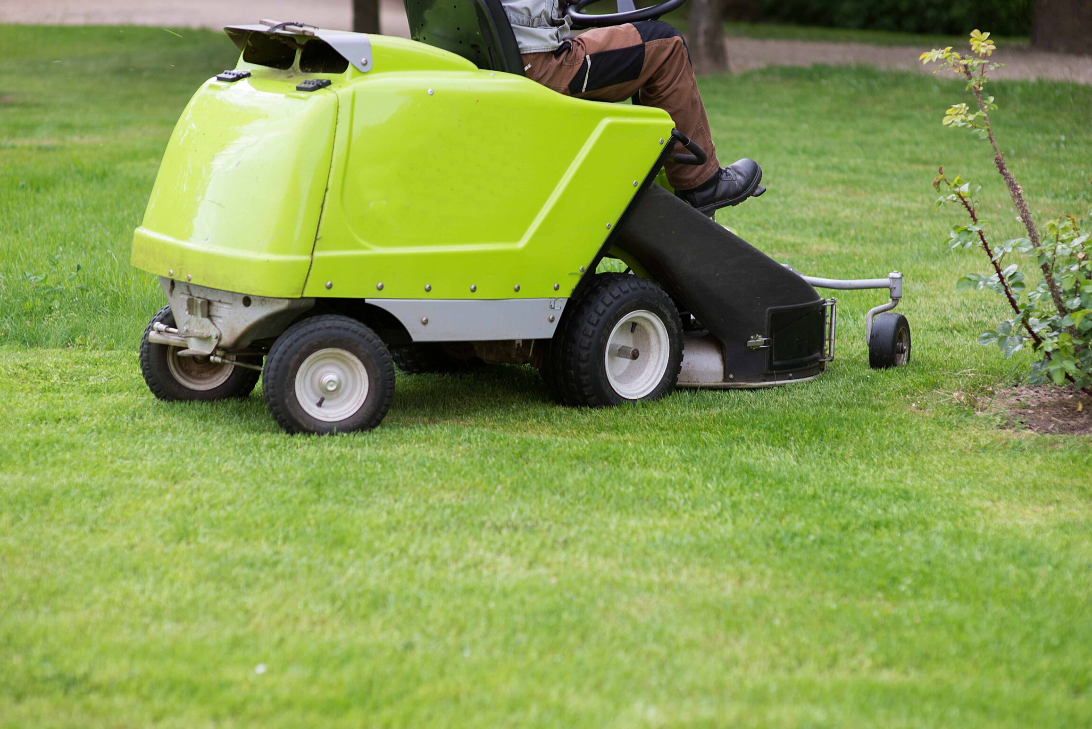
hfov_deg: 21.7
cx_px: 533
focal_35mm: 94
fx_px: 2852
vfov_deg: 14.6
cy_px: 345
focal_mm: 85
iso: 100
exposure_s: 1/400
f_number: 2.5
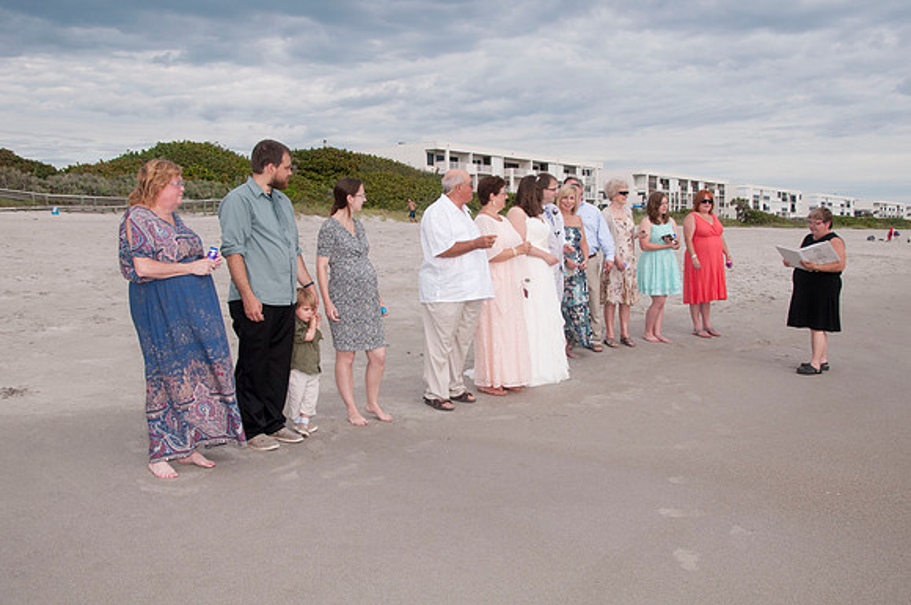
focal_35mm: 33
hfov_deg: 57.3
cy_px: 302
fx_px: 834
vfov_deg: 39.9
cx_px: 456
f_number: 9
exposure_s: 1/250
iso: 100
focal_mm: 22
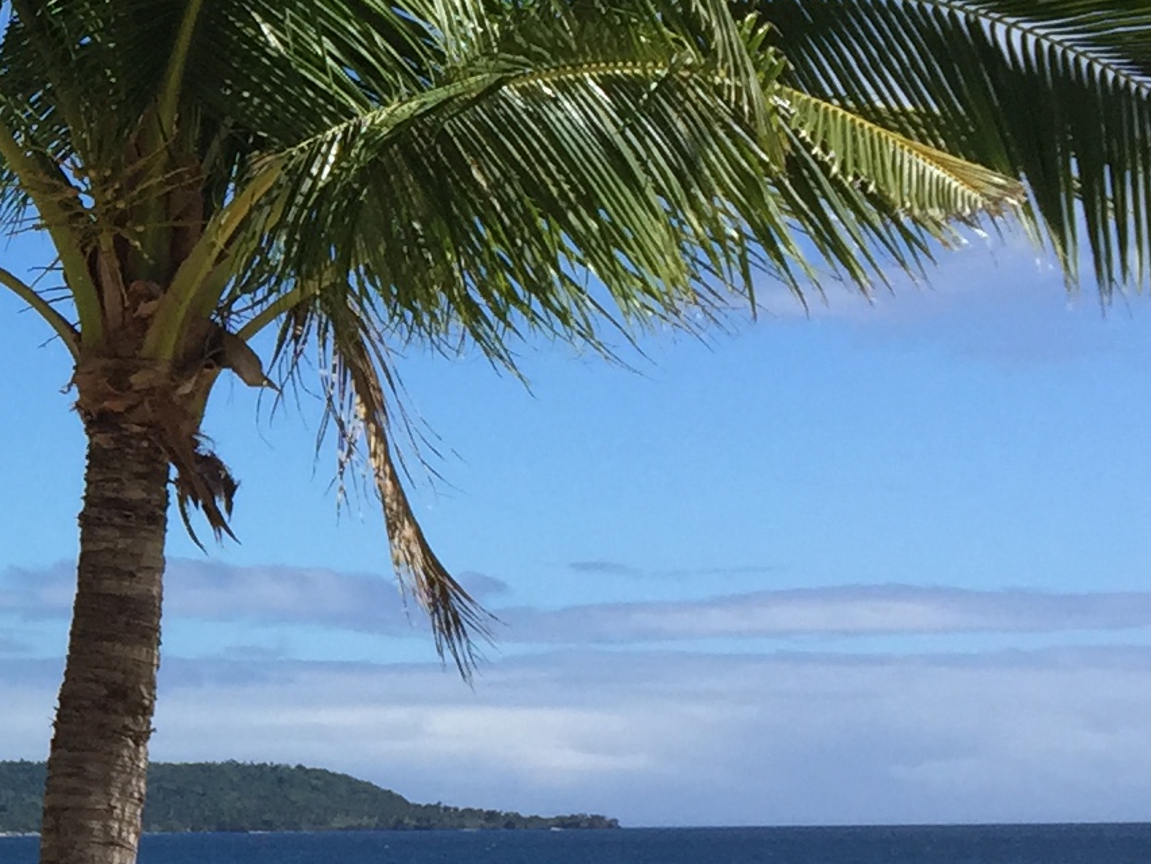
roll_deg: -0.4
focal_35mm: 111
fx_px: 3691
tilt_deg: +9.3
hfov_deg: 15.9
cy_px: 224
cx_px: -690
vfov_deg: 13.3
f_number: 2.2
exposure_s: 1/2475
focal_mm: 4.15
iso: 32
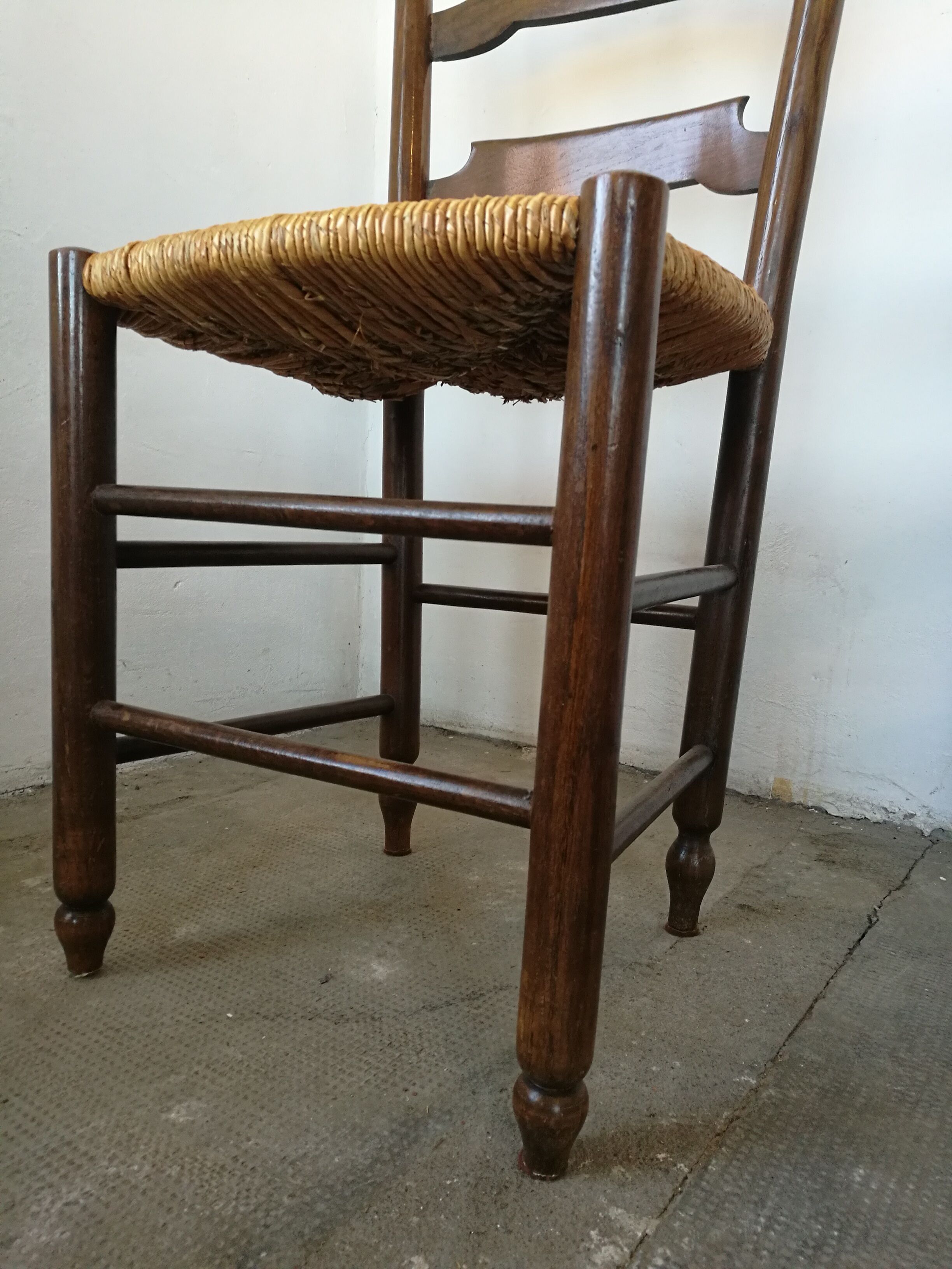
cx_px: 476
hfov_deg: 51.4
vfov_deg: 65.3
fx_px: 990
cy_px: 634
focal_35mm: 27
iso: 200
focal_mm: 4.5
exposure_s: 1/40
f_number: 2.2
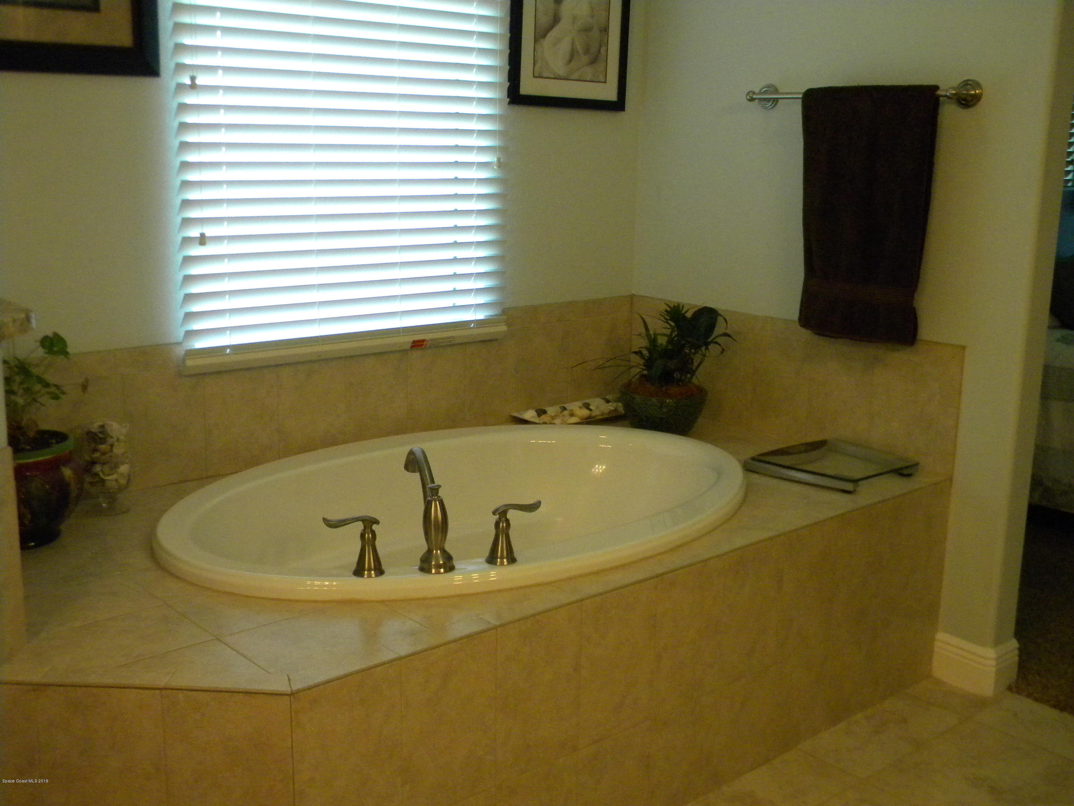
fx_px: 1117
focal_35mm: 36
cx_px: 537
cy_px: 403
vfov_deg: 39.7
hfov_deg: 51.4
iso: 594
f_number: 3.7
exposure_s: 1/140
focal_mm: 6.4
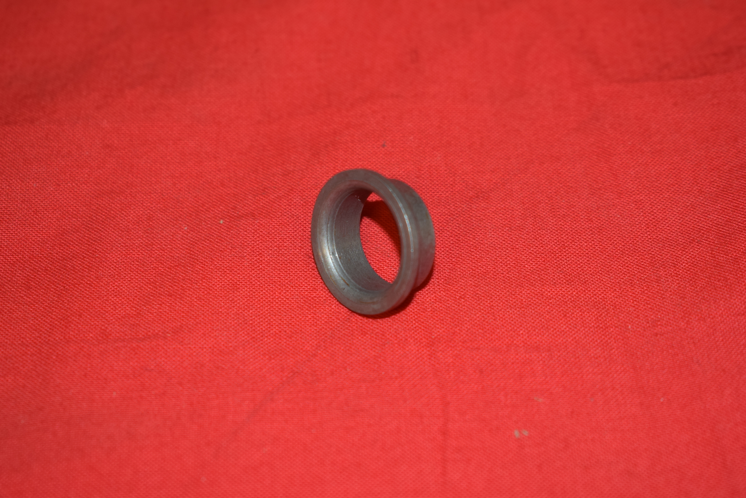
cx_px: 373
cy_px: 249
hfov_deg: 24.6
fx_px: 1710
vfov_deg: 16.6
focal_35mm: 82
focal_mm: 55
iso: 500
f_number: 5.6
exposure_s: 1/60
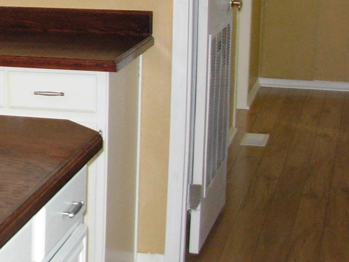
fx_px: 1190
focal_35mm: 118
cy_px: 0
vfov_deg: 12.4
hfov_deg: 15.4
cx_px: -174
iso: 251
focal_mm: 6.3
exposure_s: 1/71.8
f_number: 2.9
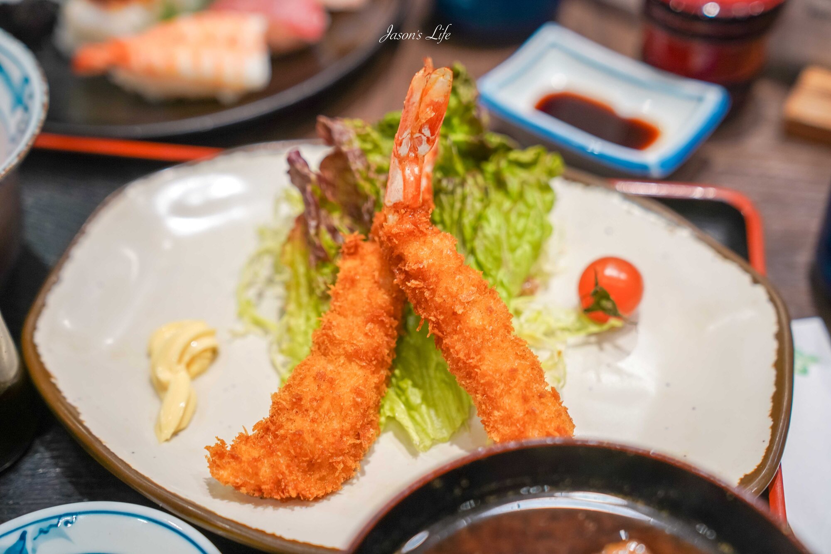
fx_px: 1269
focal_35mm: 55
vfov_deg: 24.6
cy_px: 277
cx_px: 416
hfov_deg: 36.2
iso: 640
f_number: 2.8
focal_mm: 55
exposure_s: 1/60
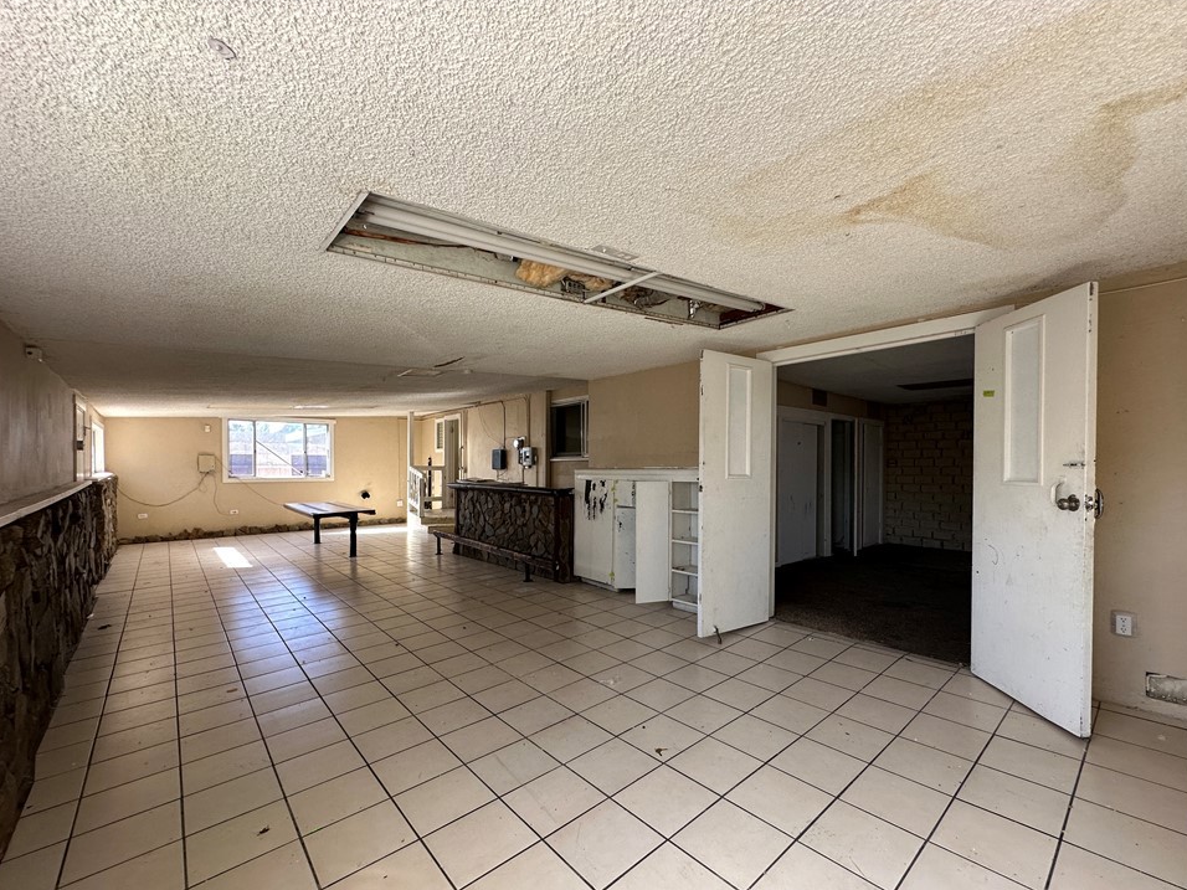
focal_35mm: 15
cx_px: 626
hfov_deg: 98.1
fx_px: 514
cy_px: 473
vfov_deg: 81.7
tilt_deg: -0.9
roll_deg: -0.9
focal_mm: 2.22
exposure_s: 1/99
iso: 100
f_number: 2.2
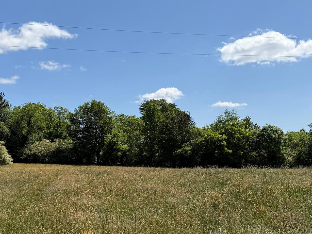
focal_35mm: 40
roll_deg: +0.7
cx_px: 136
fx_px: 361
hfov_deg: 46.7
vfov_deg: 35.8
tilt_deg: +3.3
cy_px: 145
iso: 80
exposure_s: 1/7353
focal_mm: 6.76
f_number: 1.78
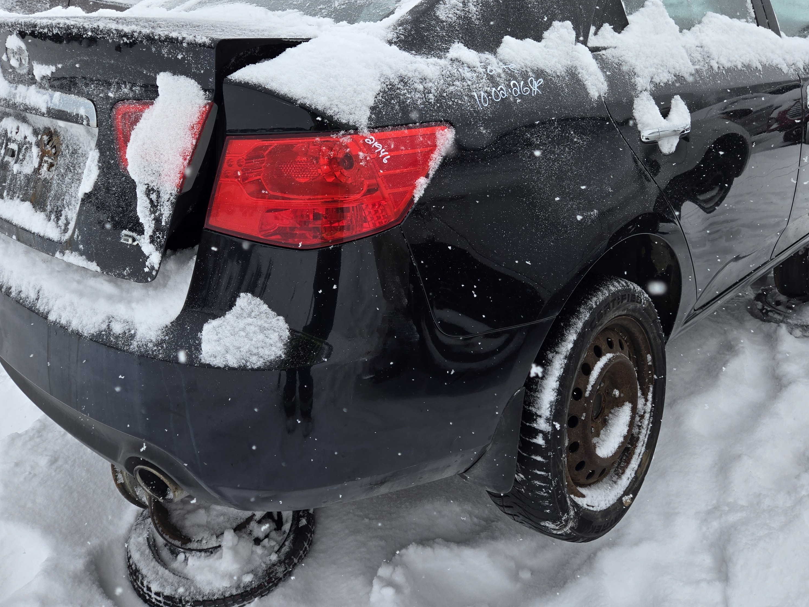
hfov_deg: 58.3
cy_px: 213
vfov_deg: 44.9
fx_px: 724
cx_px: 421
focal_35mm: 31
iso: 25
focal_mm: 5.4
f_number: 1.8
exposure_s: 1/1090
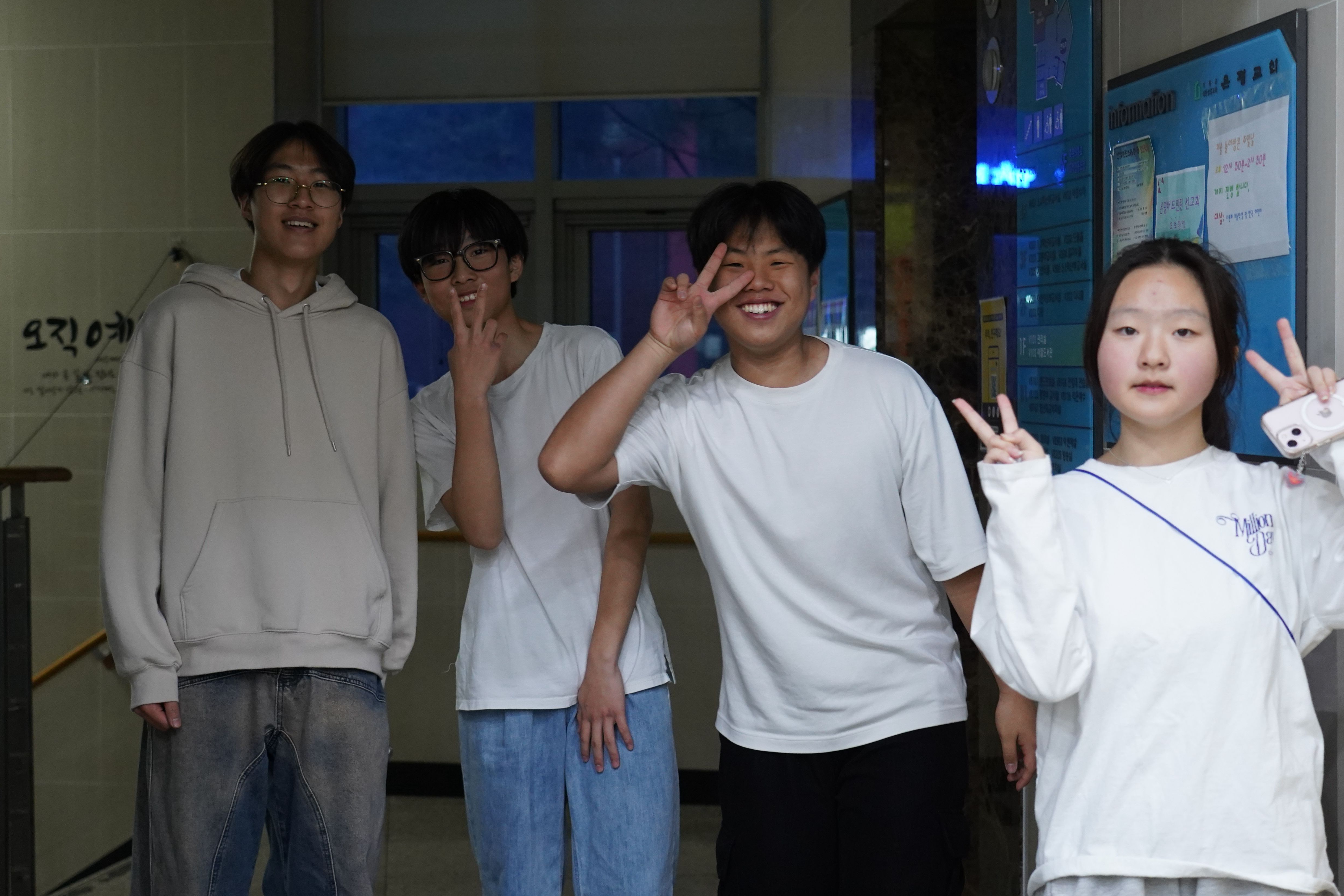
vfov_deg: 21.6
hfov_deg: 31.9
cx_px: 716
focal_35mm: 63
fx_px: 2352
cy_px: 384
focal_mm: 52
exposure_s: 1/60
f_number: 4
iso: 3200
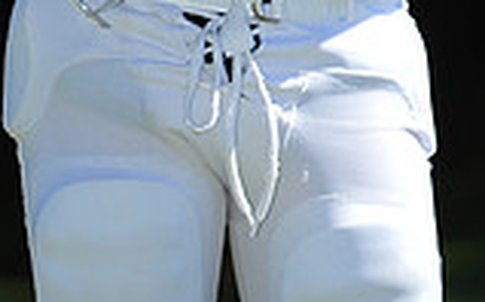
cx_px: 214
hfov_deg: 2.8
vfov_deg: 1.8
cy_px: -363
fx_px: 9824
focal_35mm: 744
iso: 400
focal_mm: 200
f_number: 4.5
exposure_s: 1/2500
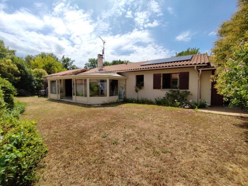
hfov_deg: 94.5
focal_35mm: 16
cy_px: 93
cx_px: 124
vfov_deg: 78.1
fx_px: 115
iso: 50
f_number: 2.2
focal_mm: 1.65
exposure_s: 1/1827
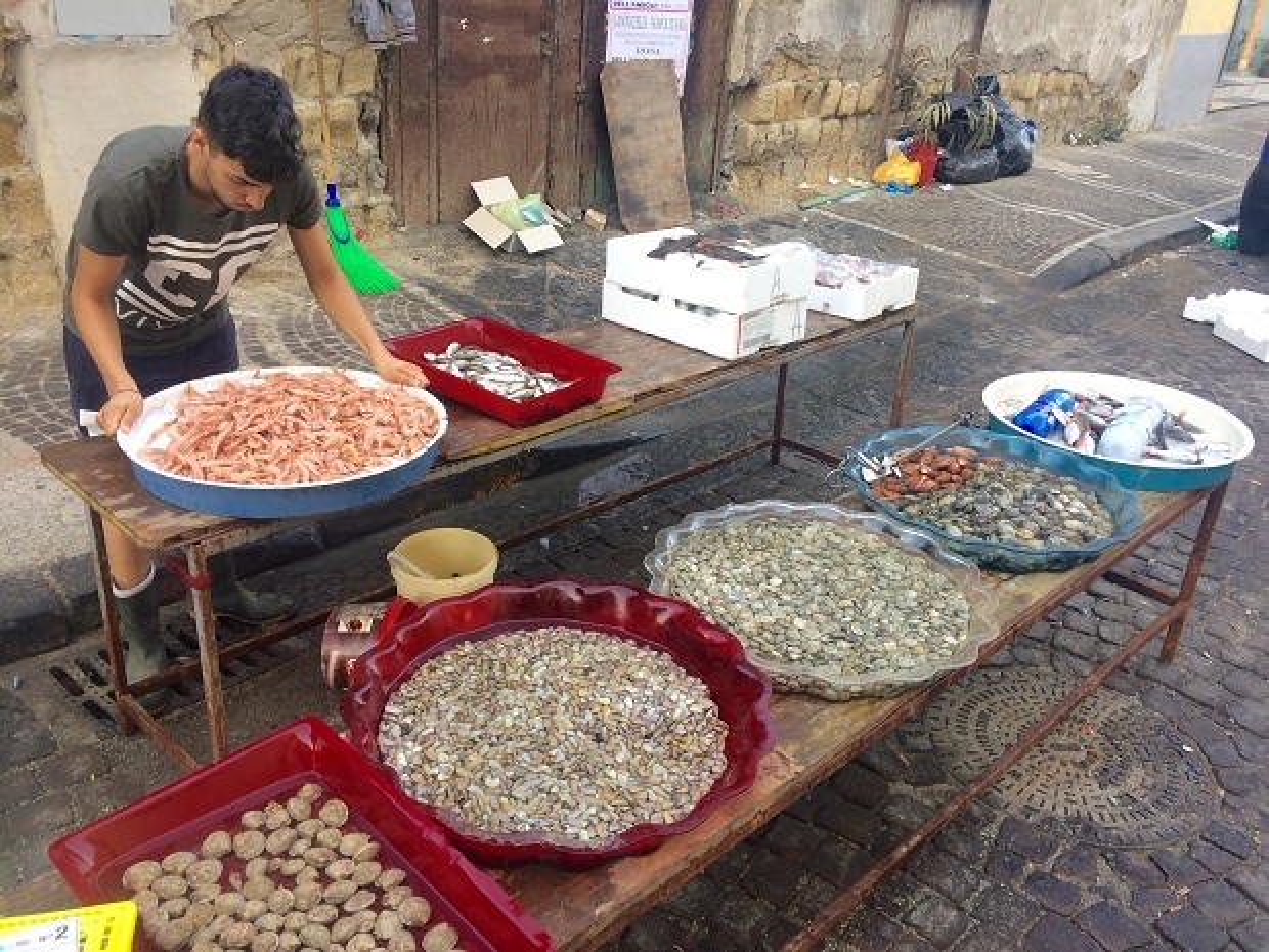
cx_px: 634
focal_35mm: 29
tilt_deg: -28.0
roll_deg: -4.9
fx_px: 1063
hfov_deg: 61.7
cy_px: 476
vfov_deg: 48.2
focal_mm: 4.15
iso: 40
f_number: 2.2
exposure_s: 1/100
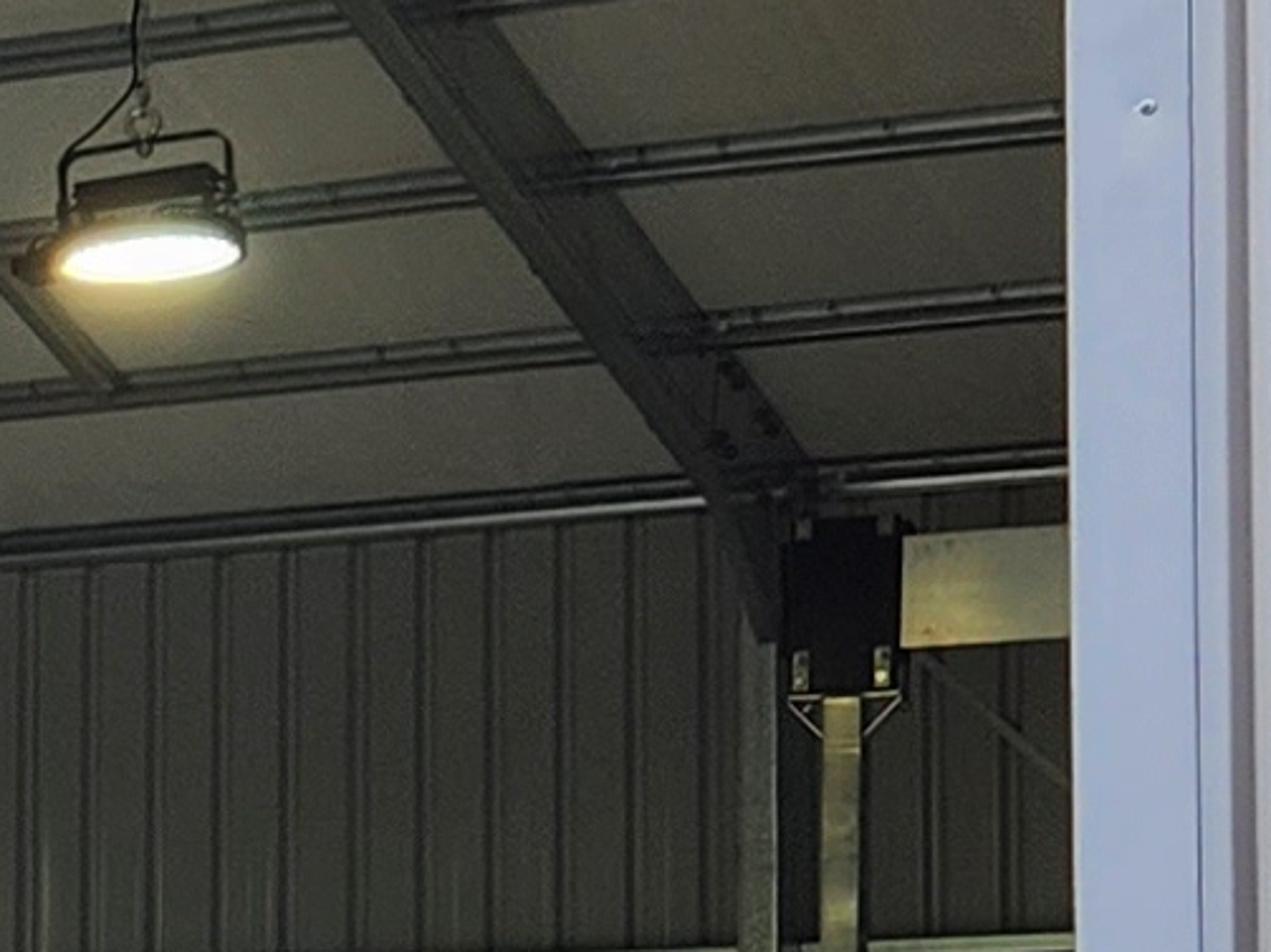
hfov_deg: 9.6
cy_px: 1078
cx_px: -1749
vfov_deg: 8.0
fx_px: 6718
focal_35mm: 183
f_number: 1.8
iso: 20
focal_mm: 5.4
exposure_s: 1/239
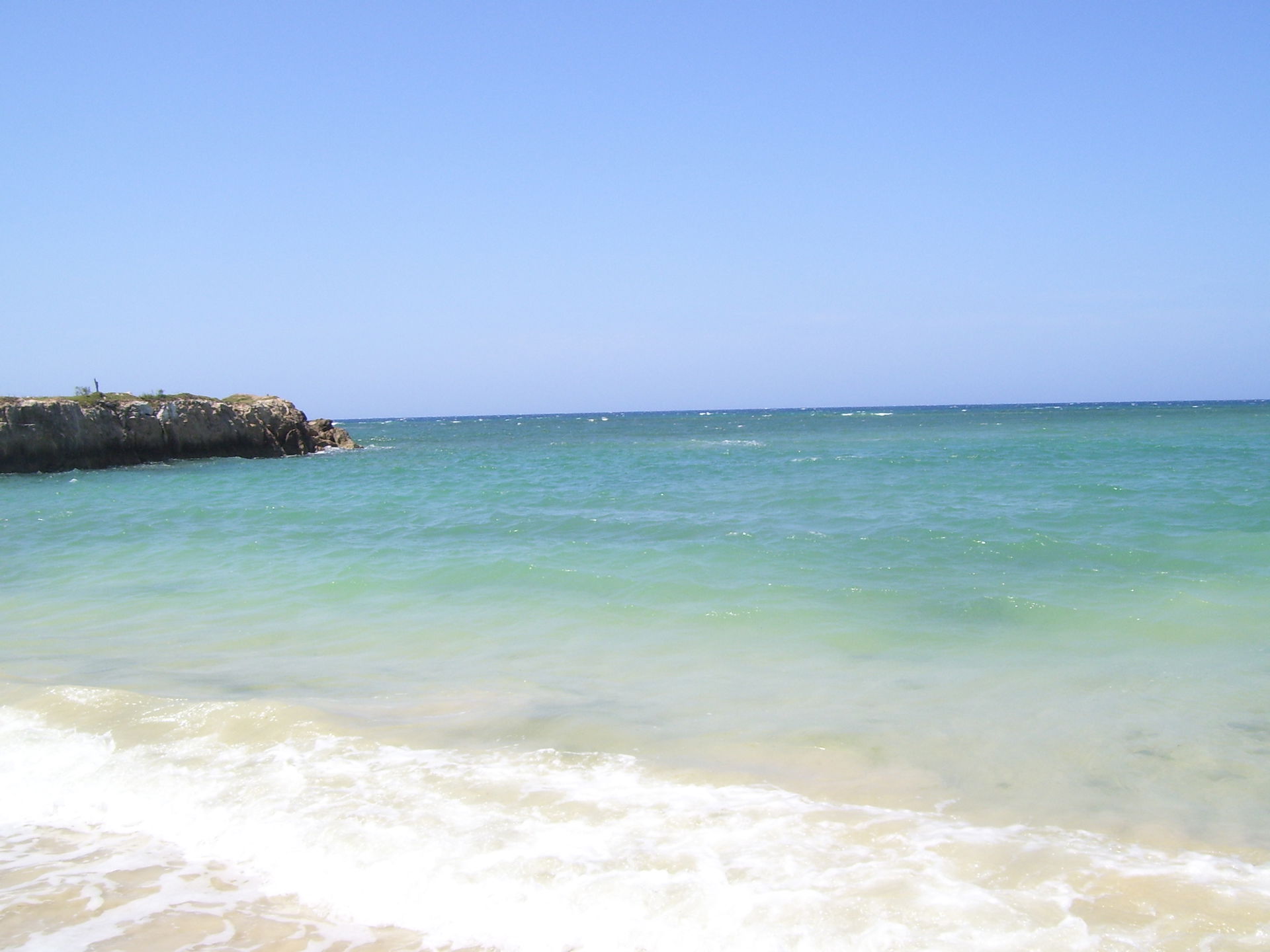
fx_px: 1321
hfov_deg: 51.4
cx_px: 635
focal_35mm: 36
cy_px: 476
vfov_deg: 39.7
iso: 80
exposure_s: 1/500
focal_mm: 6
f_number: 4.8
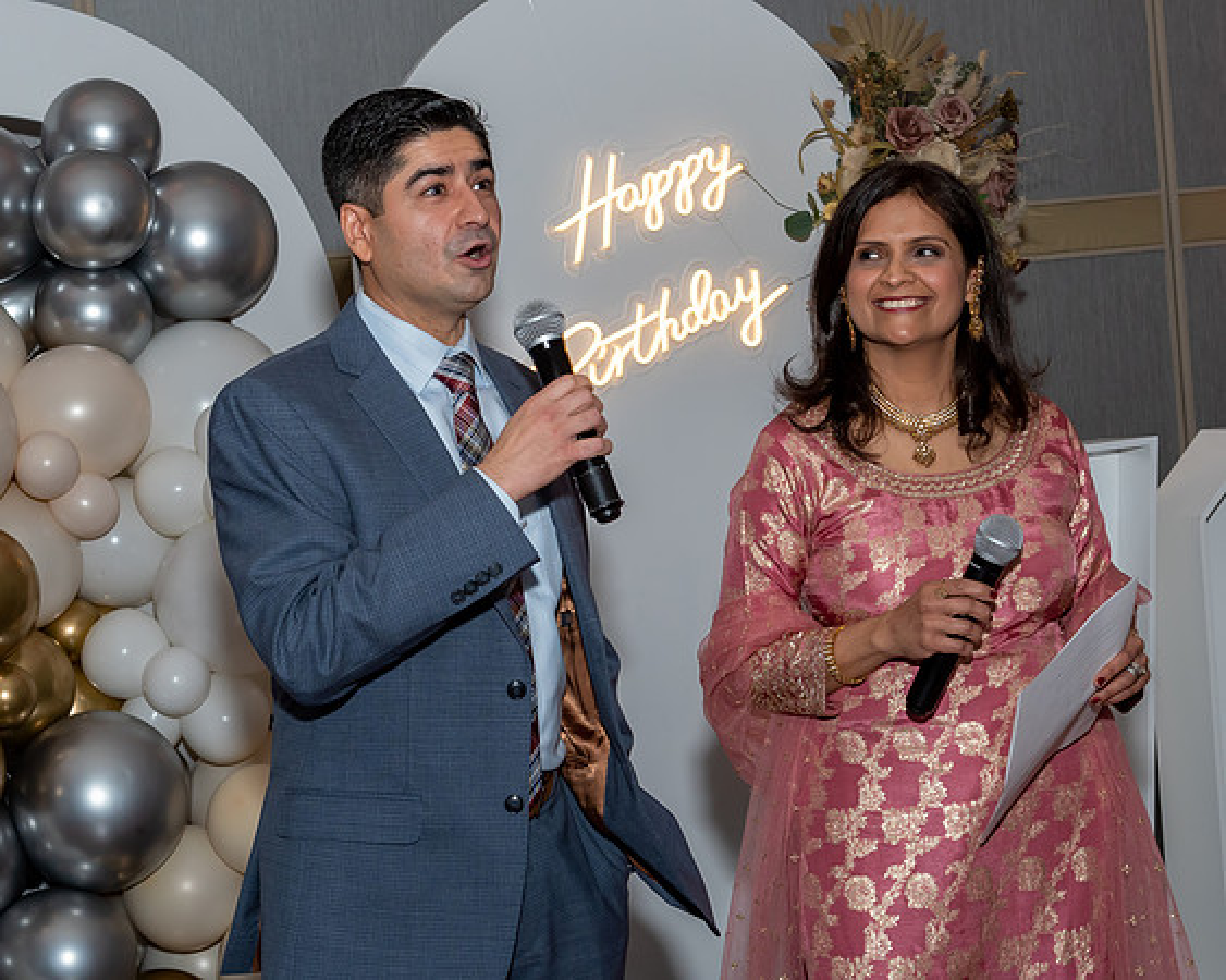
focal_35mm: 77
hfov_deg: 24.8
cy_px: 517
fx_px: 2783
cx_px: 596
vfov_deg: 20.0
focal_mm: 35
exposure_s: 1/250
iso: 400
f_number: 6.3
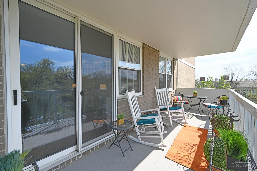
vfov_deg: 81.2
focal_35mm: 14
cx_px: 128
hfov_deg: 104.3
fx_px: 100
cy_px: 86
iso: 100
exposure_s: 1/320
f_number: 6.3
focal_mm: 14
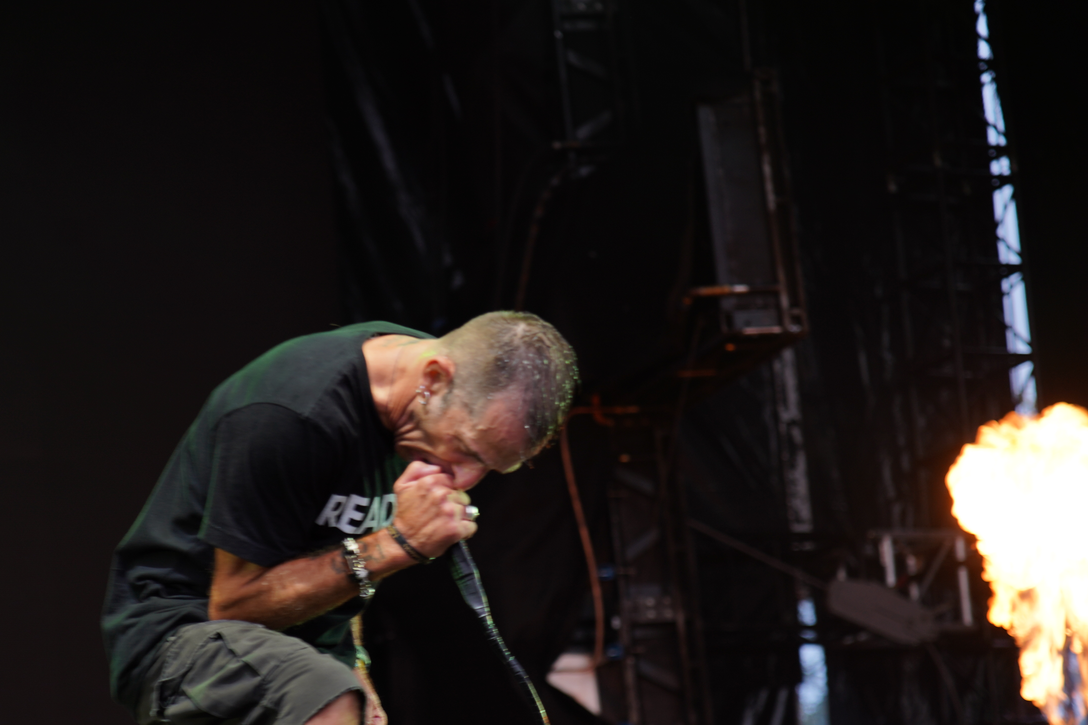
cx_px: 397
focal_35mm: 133
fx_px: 4019
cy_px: 461
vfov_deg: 10.3
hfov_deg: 15.4
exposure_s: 1/80
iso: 200
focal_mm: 96
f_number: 4
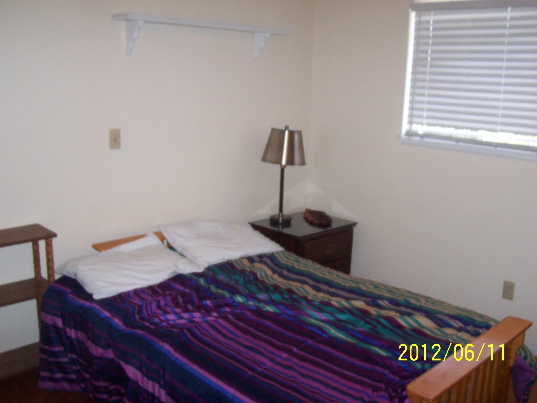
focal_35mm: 37
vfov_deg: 38.7
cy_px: 202
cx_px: 268
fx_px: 574
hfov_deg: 50.1
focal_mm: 5.6
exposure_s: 1/60
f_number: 2.8
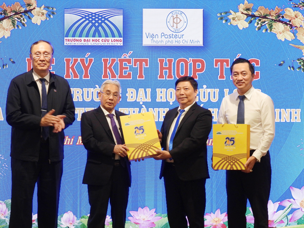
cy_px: 114
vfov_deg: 12.9
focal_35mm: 115
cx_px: 152
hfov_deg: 17.1
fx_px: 1010
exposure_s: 1/40
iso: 400
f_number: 4
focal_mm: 20.5
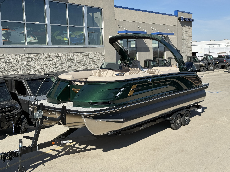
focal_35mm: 48
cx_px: 115
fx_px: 319
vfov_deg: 30.3
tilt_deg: -5.8
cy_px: 86
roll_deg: +1.1
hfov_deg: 39.7
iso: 64
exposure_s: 1/4587
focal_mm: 6.76
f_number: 1.78
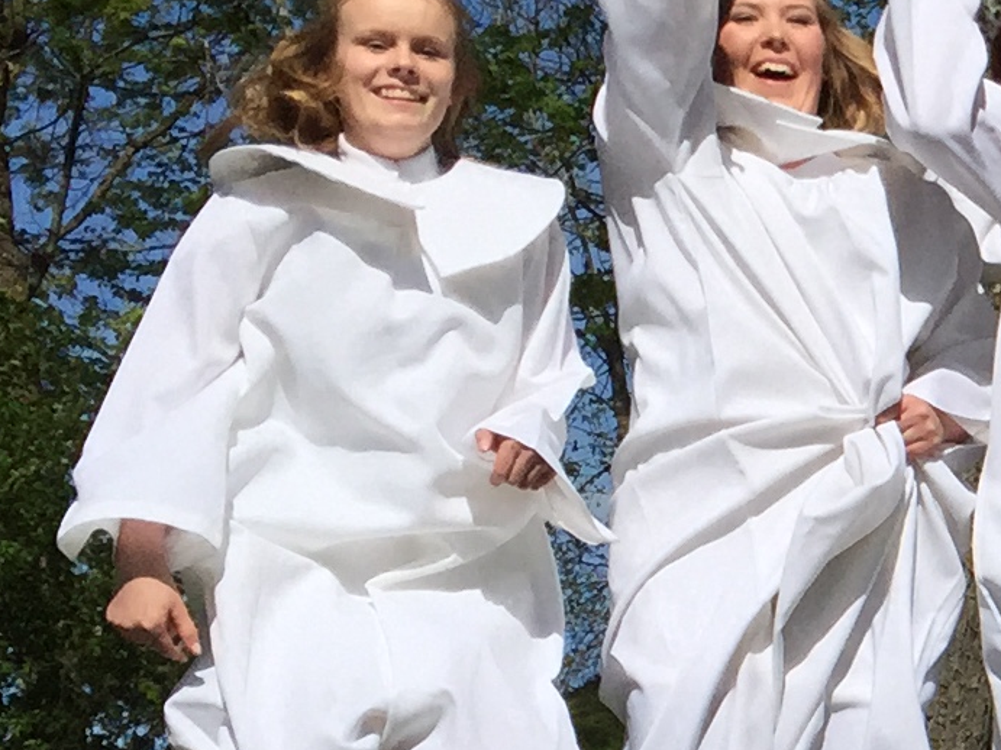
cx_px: 1953
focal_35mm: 137
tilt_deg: +9.4
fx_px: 3961
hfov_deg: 12.7
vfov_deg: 10.7
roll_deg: +0.3
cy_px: 746
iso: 32
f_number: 2.2
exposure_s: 1/6623
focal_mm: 4.15
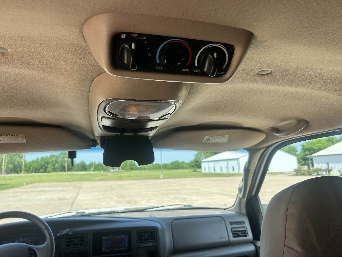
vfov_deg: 53.1
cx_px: 171
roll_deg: +1.2
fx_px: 257
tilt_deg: +9.2
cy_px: 128
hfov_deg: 67.3
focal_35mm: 26
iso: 50
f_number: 1.5
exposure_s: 1/1266
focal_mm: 5.7
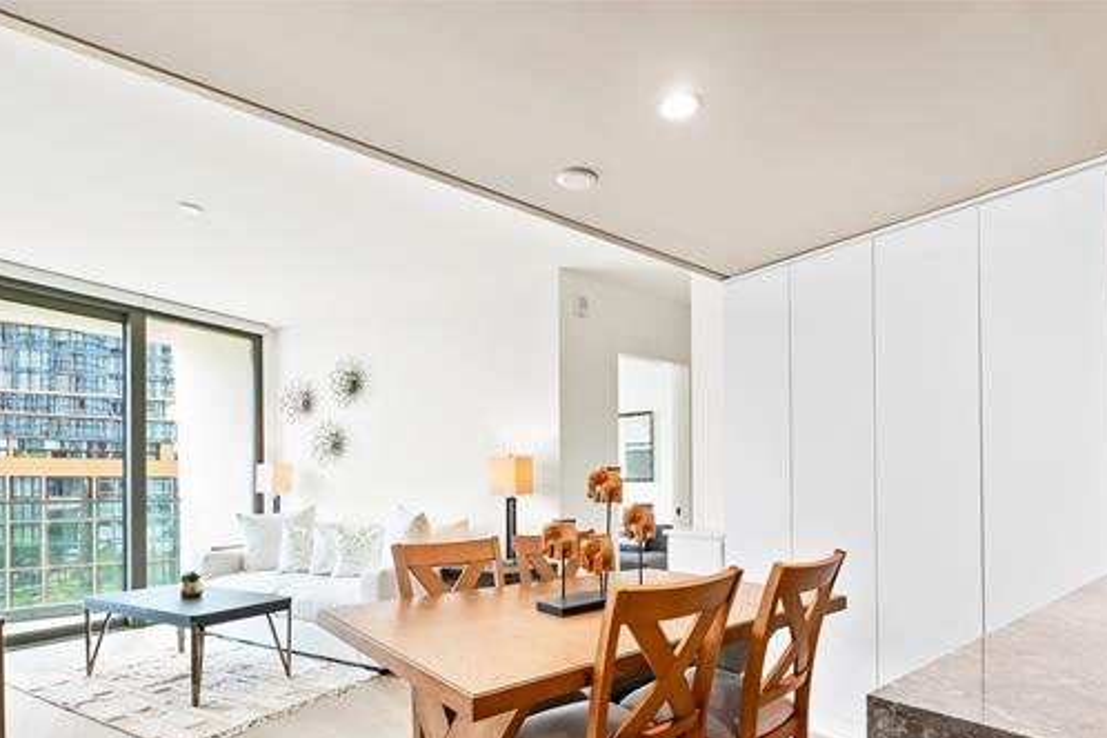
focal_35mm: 18
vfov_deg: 66.1
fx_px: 553
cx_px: 585
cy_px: 472
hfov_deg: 89.9
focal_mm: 14
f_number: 6.3
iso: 160
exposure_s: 1/3
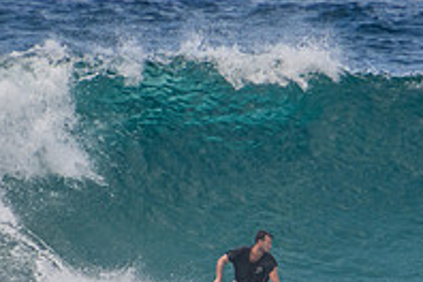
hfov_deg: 1.3
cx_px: 237
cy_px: 247
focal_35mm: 1611
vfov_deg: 0.9
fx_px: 18928
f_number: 5.6
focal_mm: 400
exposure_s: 1/2000
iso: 320
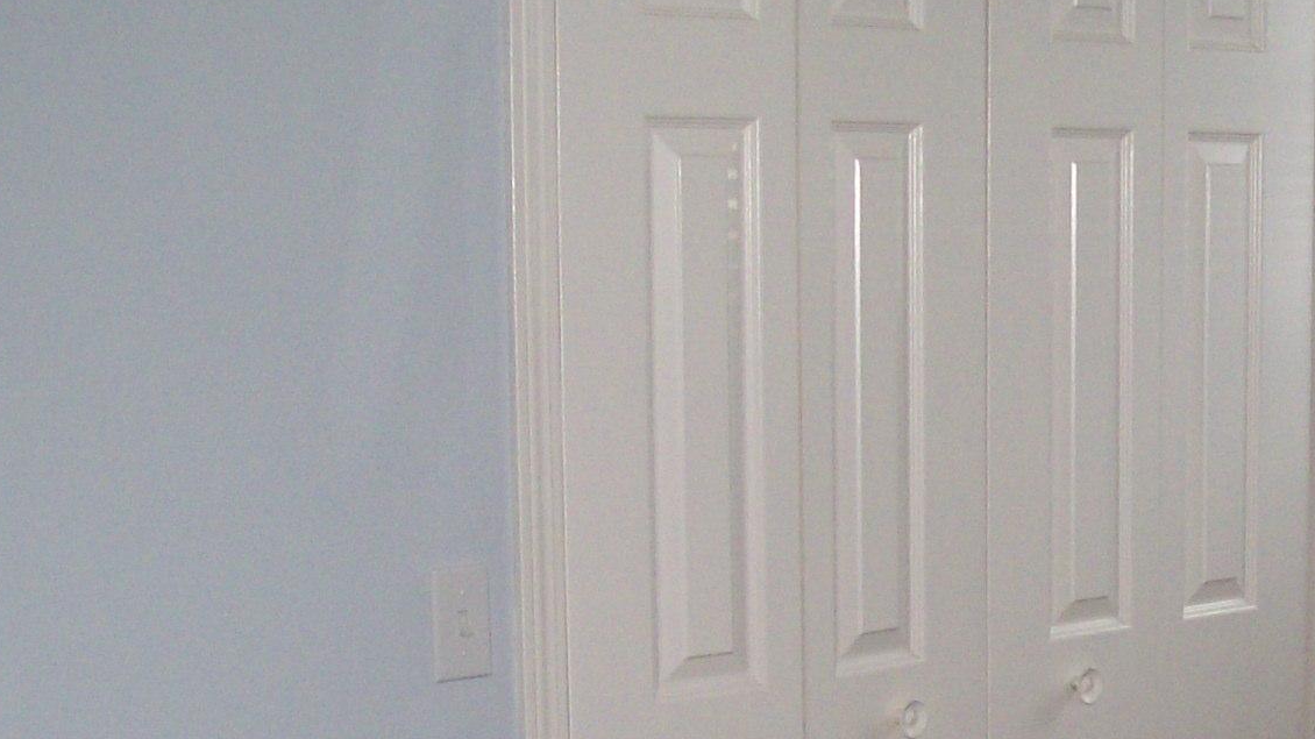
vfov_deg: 14.9
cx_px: 1175
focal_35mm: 80
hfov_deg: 25.7
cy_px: 683
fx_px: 2789
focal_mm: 6
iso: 140
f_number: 2.7
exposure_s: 1/64
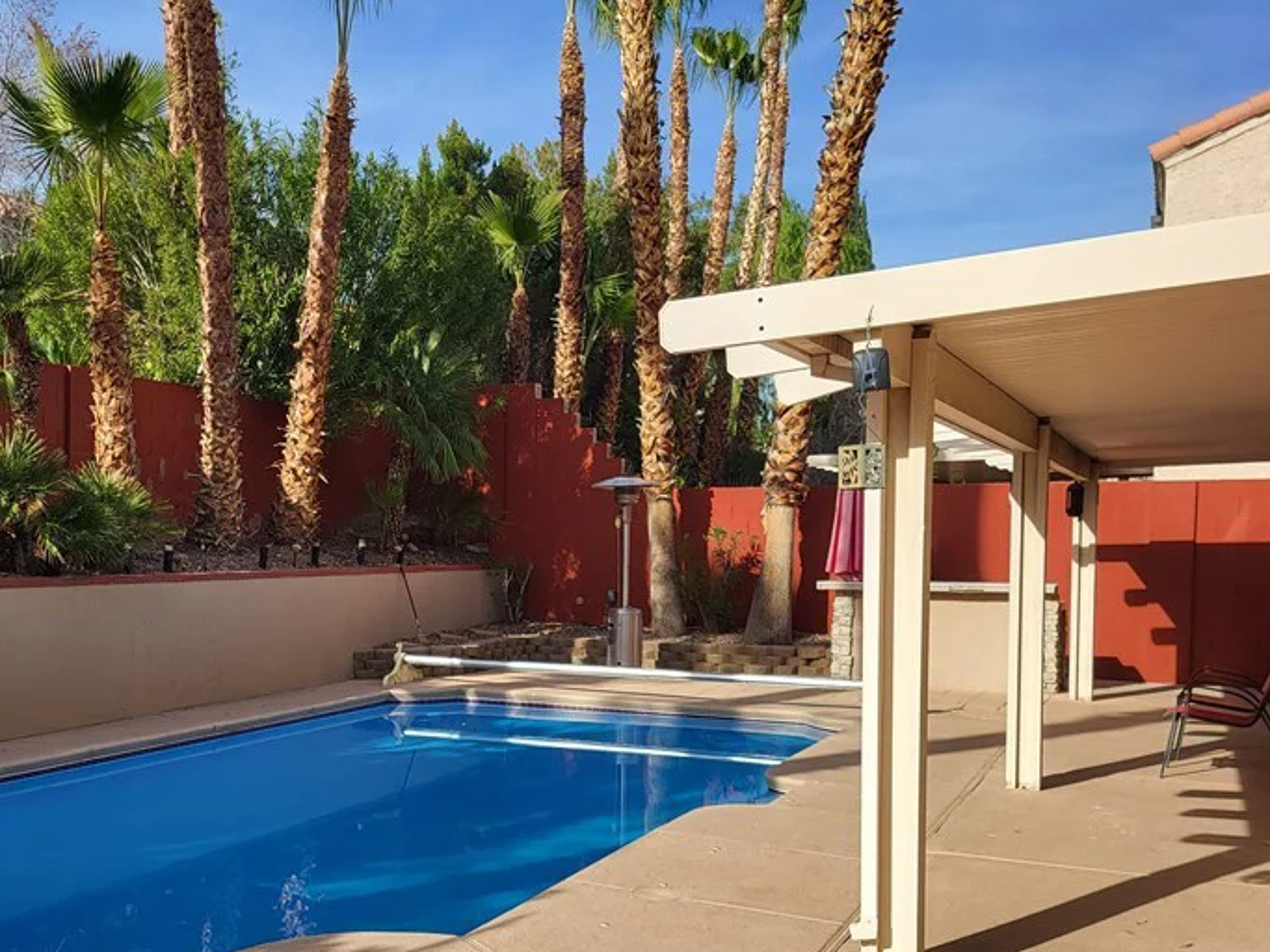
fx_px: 1431
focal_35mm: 39
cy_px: 615
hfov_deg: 46.3
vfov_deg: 36.5
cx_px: 329
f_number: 1.8
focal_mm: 5.4
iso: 40
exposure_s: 1/1839
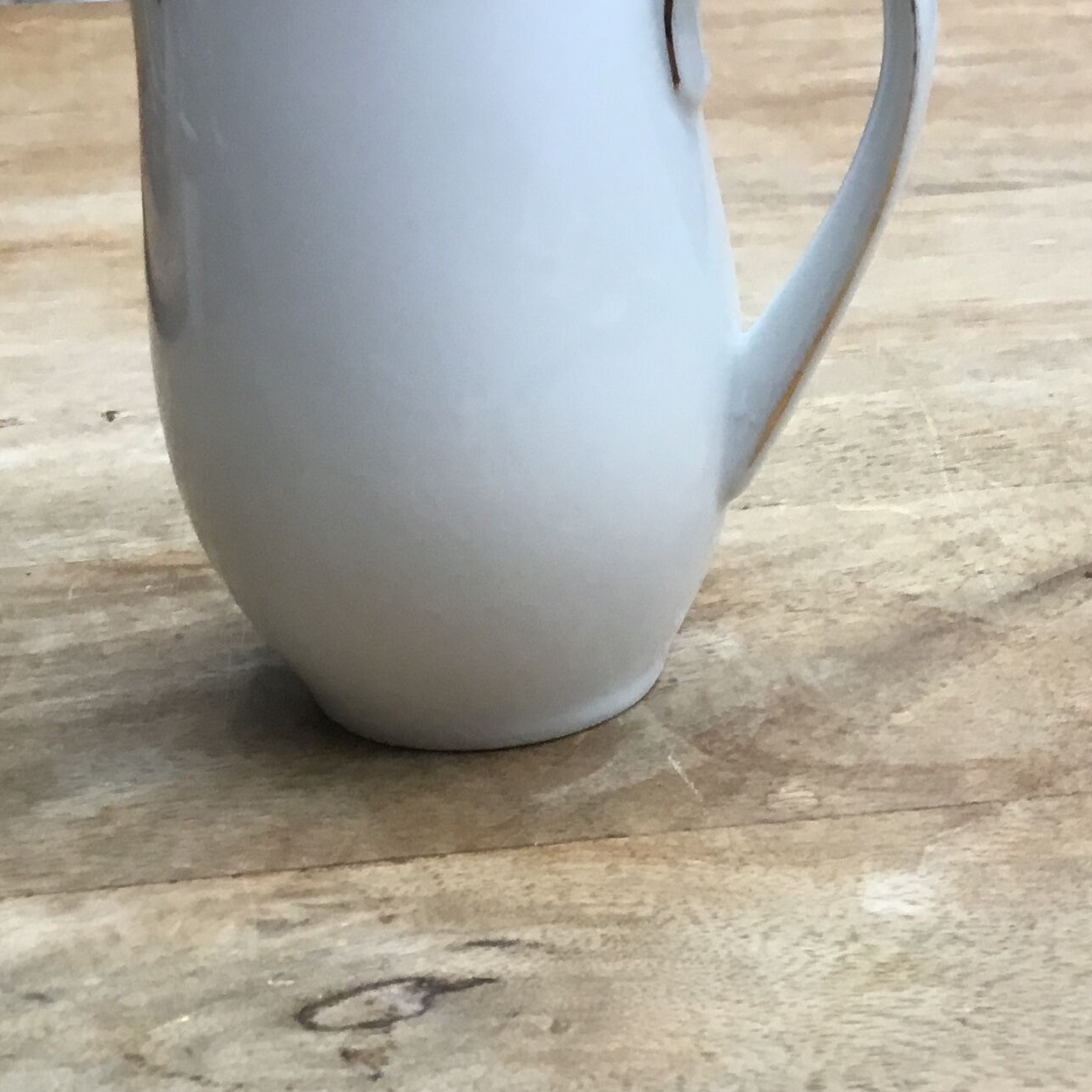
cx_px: 819
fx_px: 2498
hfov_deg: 24.4
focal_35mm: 70
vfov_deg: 24.6
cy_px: 615
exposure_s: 1/33
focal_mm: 3.3
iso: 50
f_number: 2.4
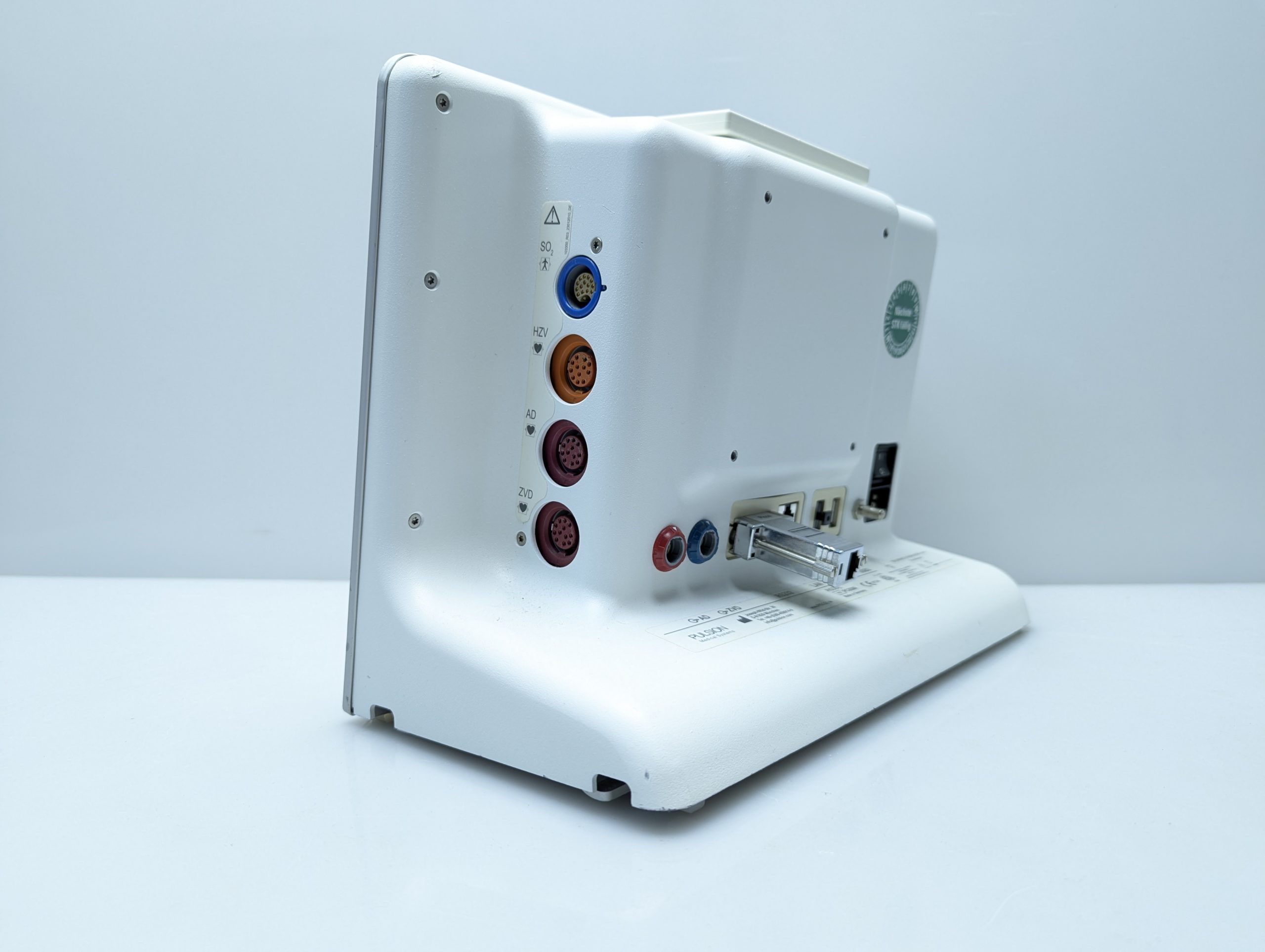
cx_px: 632
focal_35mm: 24
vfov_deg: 56.9
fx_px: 878
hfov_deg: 71.5
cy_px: 476
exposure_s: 1/90
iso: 89
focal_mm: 6.81
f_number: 1.85
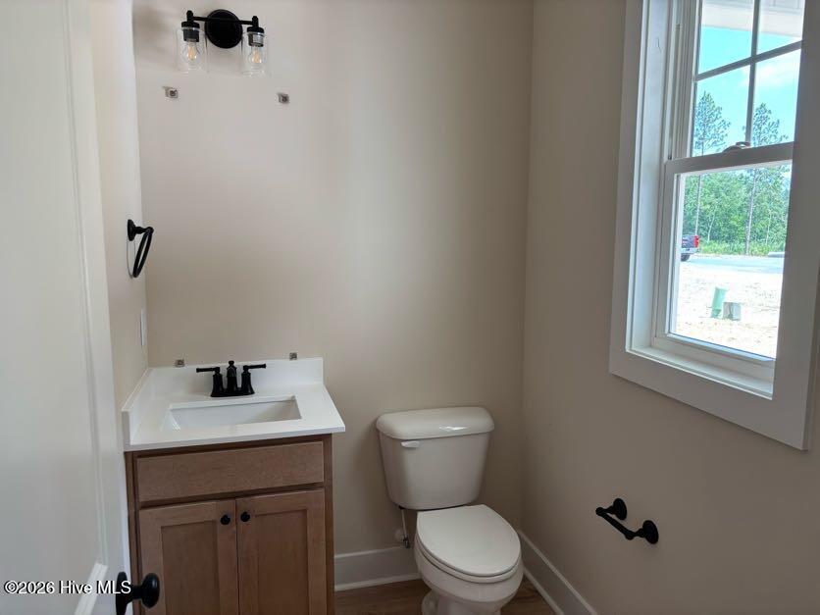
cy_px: 308
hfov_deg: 67.3
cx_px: 410
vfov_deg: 53.1
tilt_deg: -7.0
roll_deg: +0.2
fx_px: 616
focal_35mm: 26
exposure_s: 1/121
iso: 64
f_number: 1.6
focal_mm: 5.96
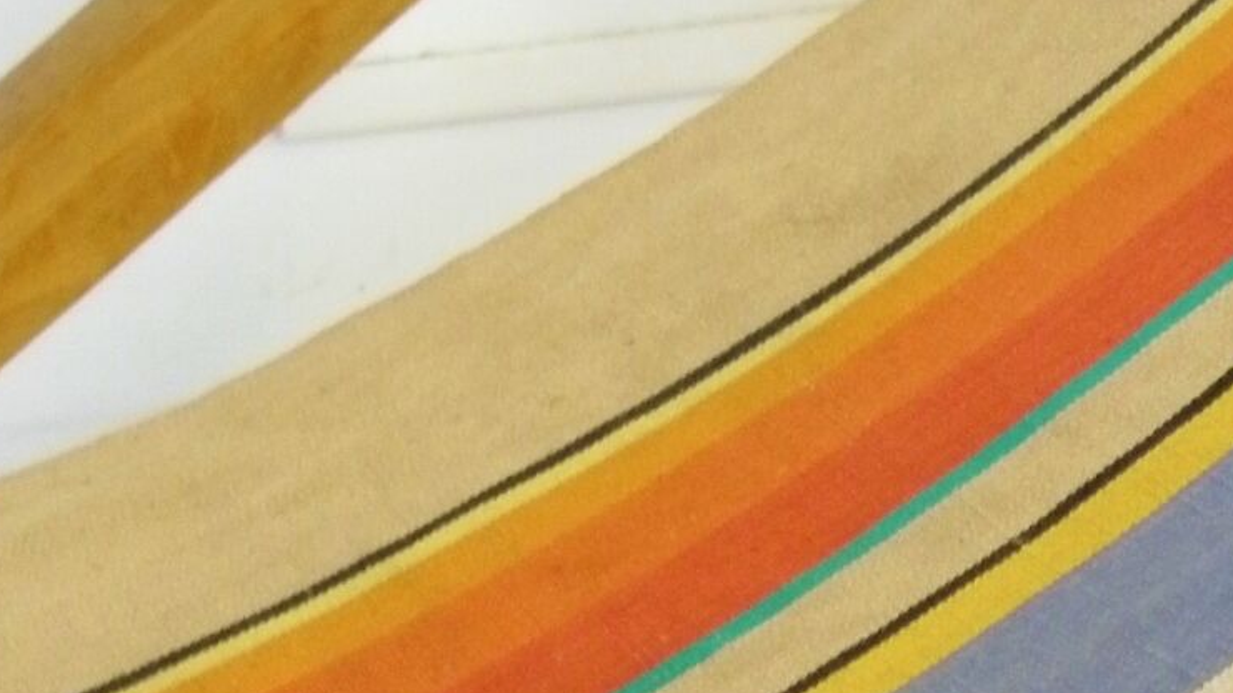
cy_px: 1782
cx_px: 297
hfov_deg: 14.6
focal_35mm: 147
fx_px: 4805
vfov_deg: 7.6
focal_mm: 7.1
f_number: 3.8
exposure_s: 1/15
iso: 200
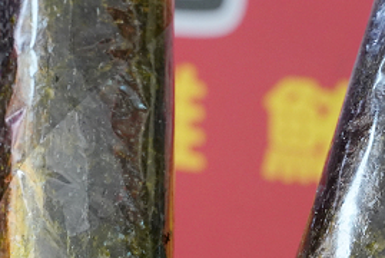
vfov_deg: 9.2
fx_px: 1574
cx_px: 218
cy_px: 335
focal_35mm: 147
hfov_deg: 13.9
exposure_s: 1/160
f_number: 4
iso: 1600
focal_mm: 33
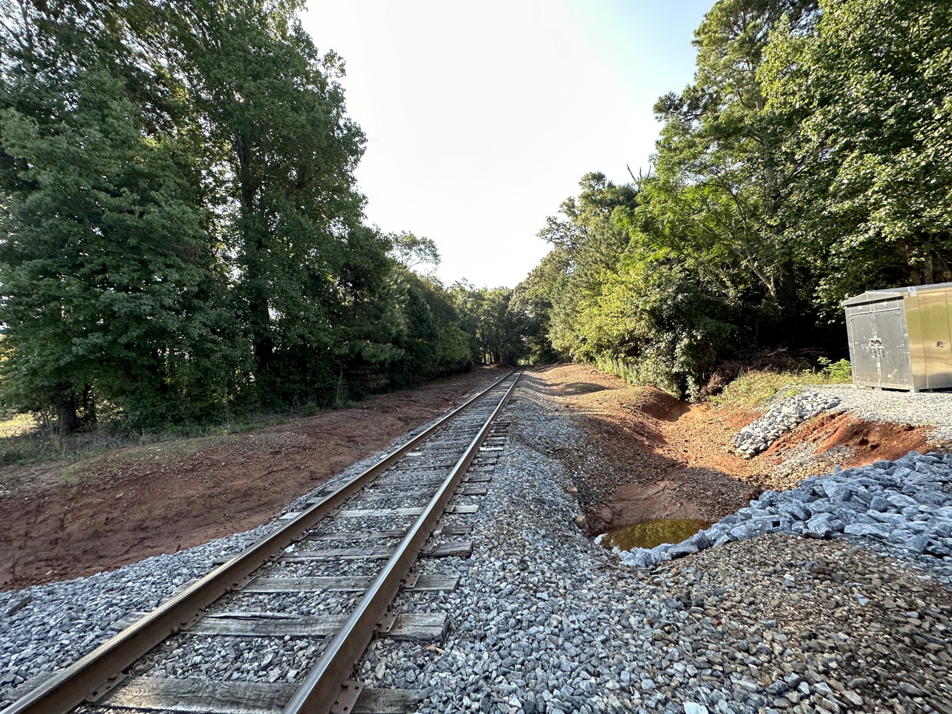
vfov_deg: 85.7
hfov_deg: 102.1
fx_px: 385
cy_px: 357
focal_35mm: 14
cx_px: 476
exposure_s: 1/233
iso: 40
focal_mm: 2.22
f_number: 2.2
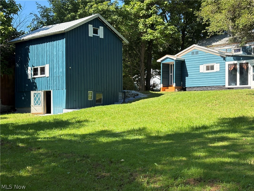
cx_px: 127
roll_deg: +0.0
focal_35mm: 52
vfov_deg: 28.0
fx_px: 382
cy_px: 96
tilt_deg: +2.1
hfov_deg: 36.8
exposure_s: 1/920
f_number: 1.6
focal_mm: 5.96
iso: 32
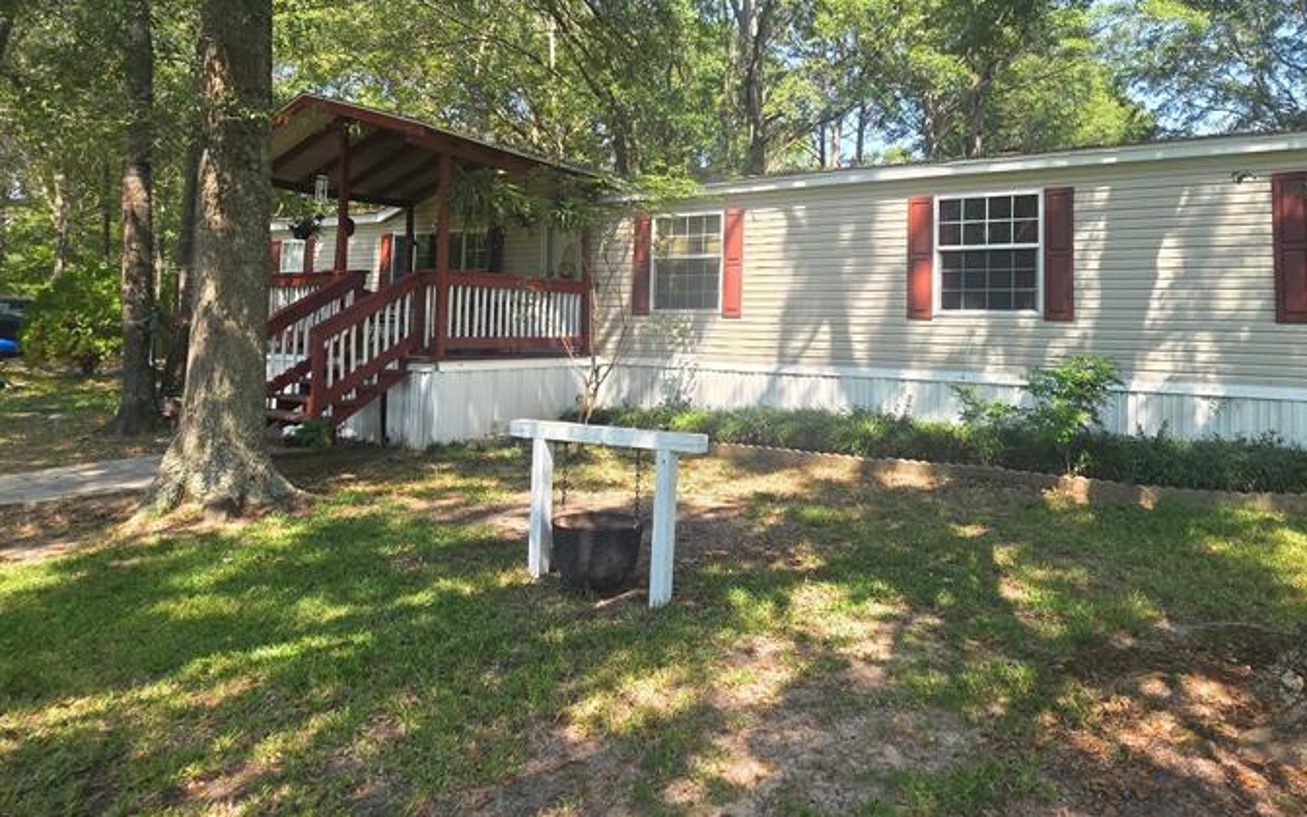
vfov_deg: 56.4
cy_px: 292
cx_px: 759
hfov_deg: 81.6
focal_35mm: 21
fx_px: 748
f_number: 1.9
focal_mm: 2.2
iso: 40
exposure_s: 1/300
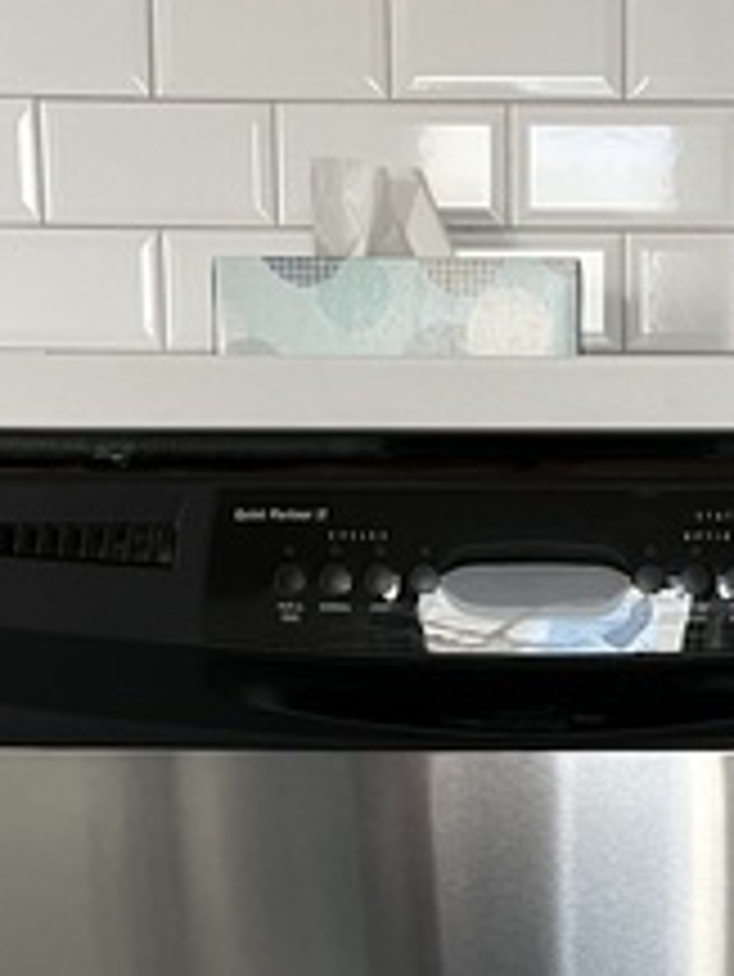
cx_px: 558
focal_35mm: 80
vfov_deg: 22.4
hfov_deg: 18.3
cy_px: 1181
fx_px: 2260
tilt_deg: -13.2
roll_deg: +0.5
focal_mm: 5.1
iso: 250
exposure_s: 1/60
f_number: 1.6
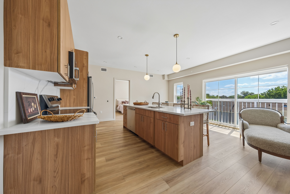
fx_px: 97
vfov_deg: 90.0
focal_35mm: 12
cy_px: 97
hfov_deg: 112.6
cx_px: 145
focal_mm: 8
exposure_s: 1/70
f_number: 4
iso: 250
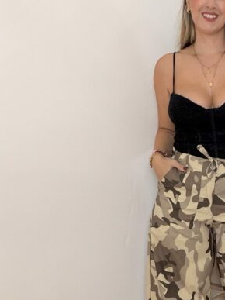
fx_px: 538
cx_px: 209
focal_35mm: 62
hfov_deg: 23.0
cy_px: 168
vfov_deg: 31.2
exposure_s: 1/60
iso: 100
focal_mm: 2.71
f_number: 1.9
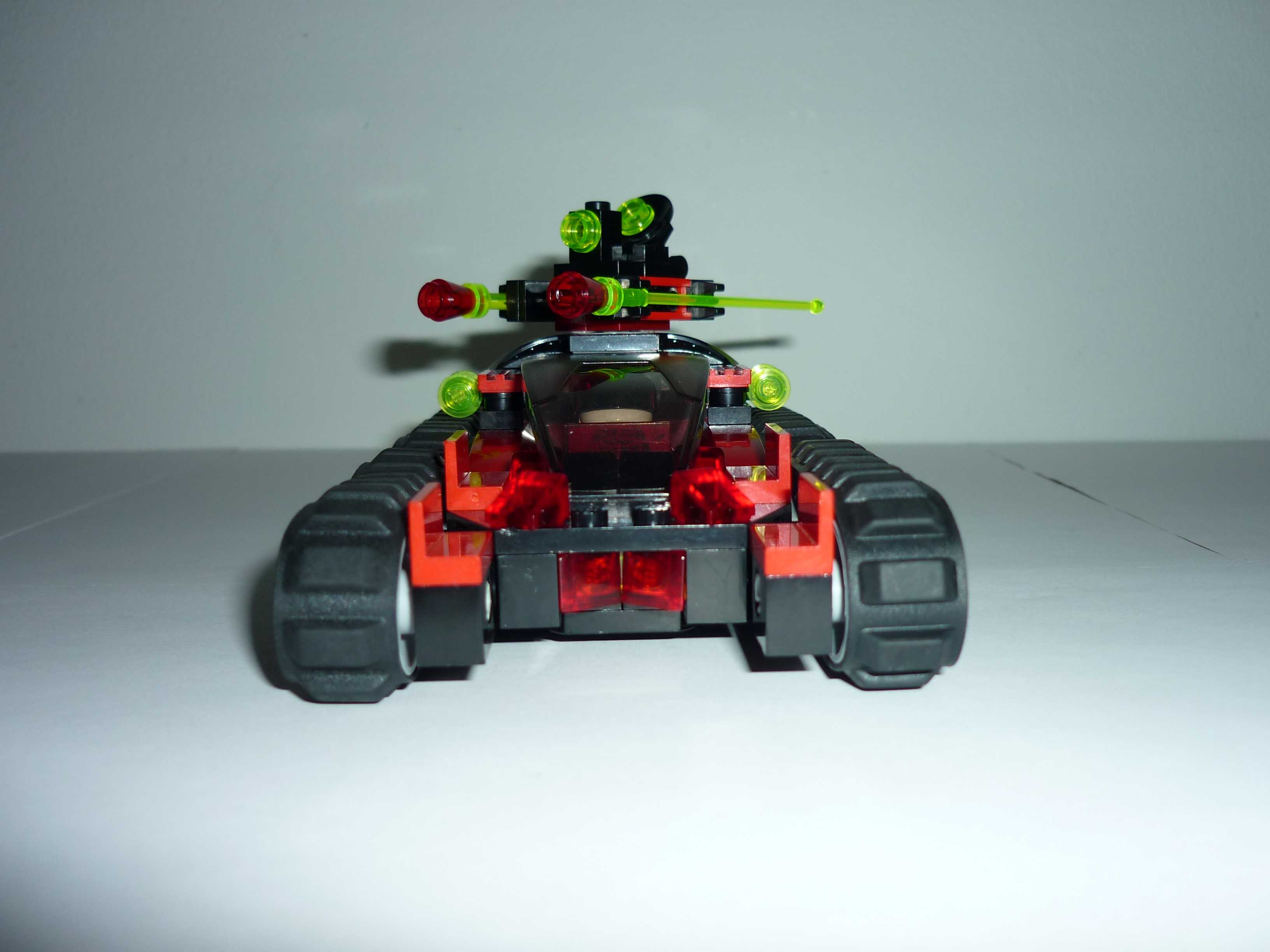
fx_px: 1211
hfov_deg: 55.4
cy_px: 476
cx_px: 635
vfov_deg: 42.9
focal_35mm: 33
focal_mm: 5.5
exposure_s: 1/60
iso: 100
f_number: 2.8
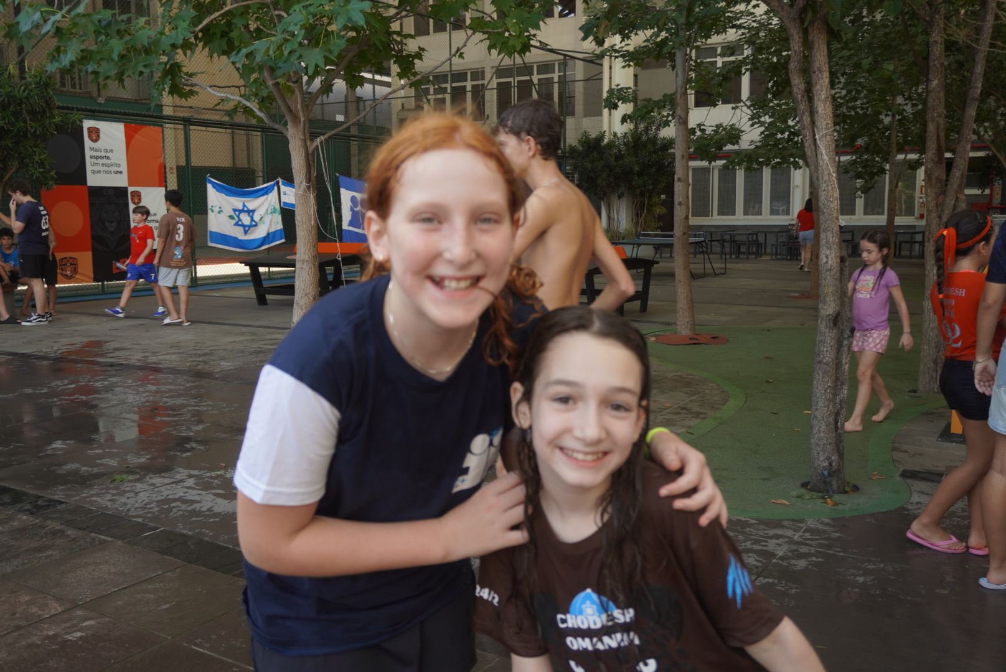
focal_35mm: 34
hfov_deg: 55.1
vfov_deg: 38.4
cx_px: 503
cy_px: 336
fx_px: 965
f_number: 4
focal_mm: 23
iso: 160
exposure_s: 1/160
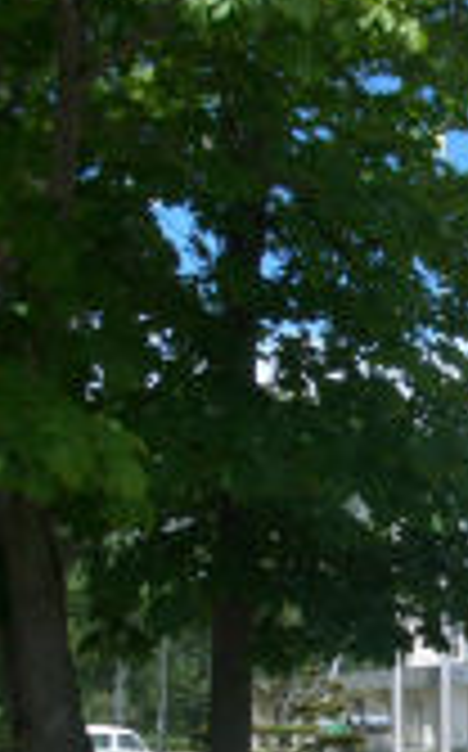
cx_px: 457
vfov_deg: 21.8
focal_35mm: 94
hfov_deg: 13.7
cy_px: 630
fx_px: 1923
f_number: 4.3
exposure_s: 1/500
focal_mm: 5.8
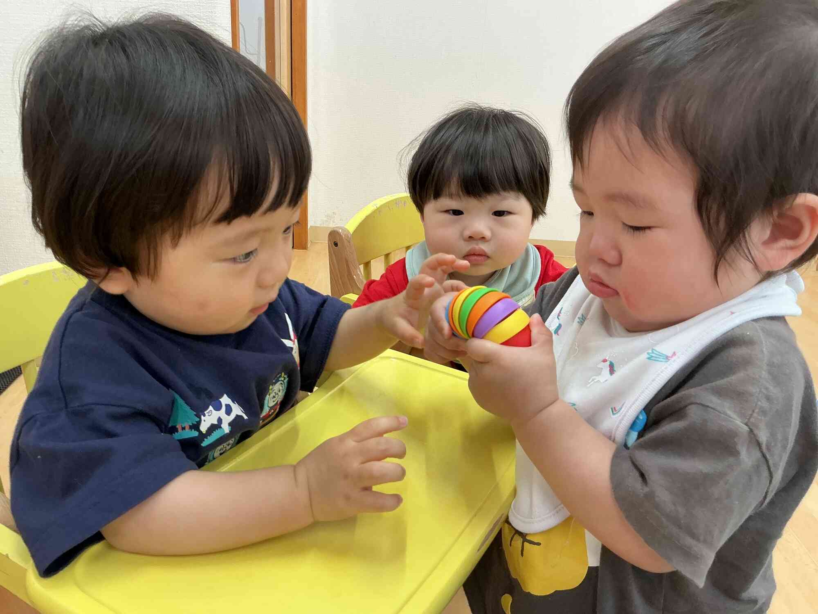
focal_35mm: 29
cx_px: 409
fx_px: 685
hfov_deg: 61.7
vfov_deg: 48.2
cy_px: 307
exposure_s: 1/60
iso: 64
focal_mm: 3
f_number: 1.8
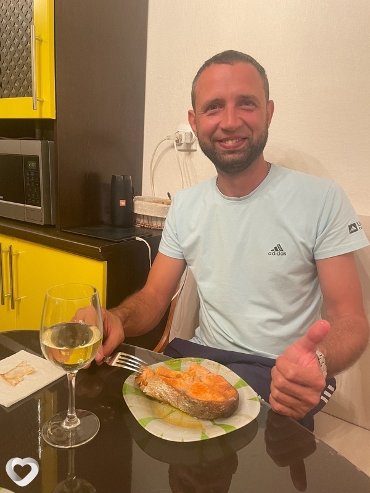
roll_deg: -3.3
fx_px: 371
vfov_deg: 67.3
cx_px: 185
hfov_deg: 53.1
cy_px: 246
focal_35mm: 26
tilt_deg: -10.7
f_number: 1.6
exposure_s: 1/50
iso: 200
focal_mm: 4.2
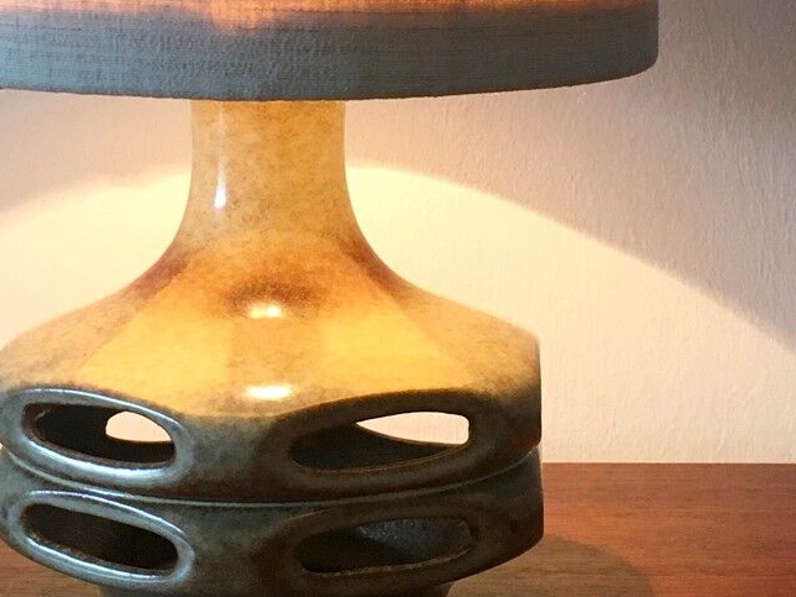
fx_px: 2070
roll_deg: +2.8
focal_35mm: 90
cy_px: -67
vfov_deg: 15.9
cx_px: 239
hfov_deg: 21.7
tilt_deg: -2.0
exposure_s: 1/33
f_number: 2.2
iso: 64
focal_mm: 4.15
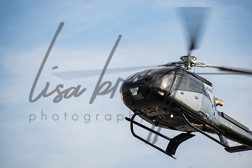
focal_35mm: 262
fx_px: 1838
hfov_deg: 7.8
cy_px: 84
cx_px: 126
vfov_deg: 5.2
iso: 100
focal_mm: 175
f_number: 5
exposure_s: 1/200
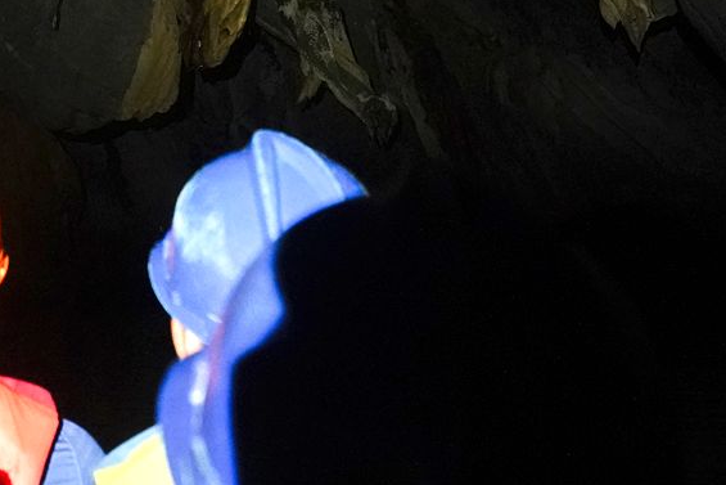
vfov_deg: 14.9
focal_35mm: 85
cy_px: -239
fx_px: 1714
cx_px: 153
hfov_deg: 23.6
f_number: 4
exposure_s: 1/80
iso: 6400
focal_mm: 24
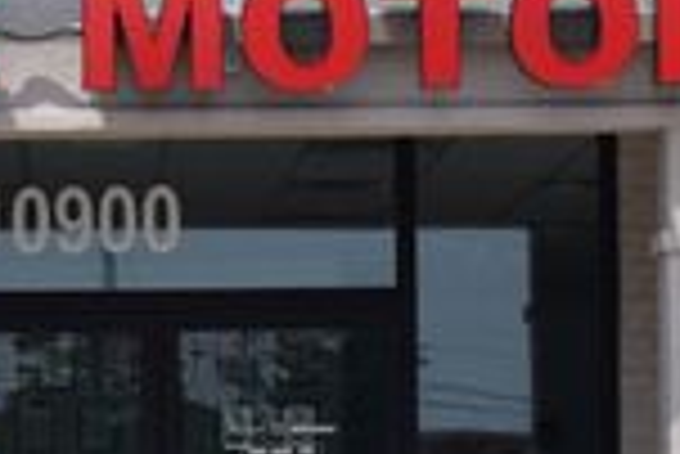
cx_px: 81
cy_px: 634
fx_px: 3838
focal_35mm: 203
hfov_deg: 10.1
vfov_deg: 6.7
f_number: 11
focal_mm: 32
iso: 280
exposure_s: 1/500
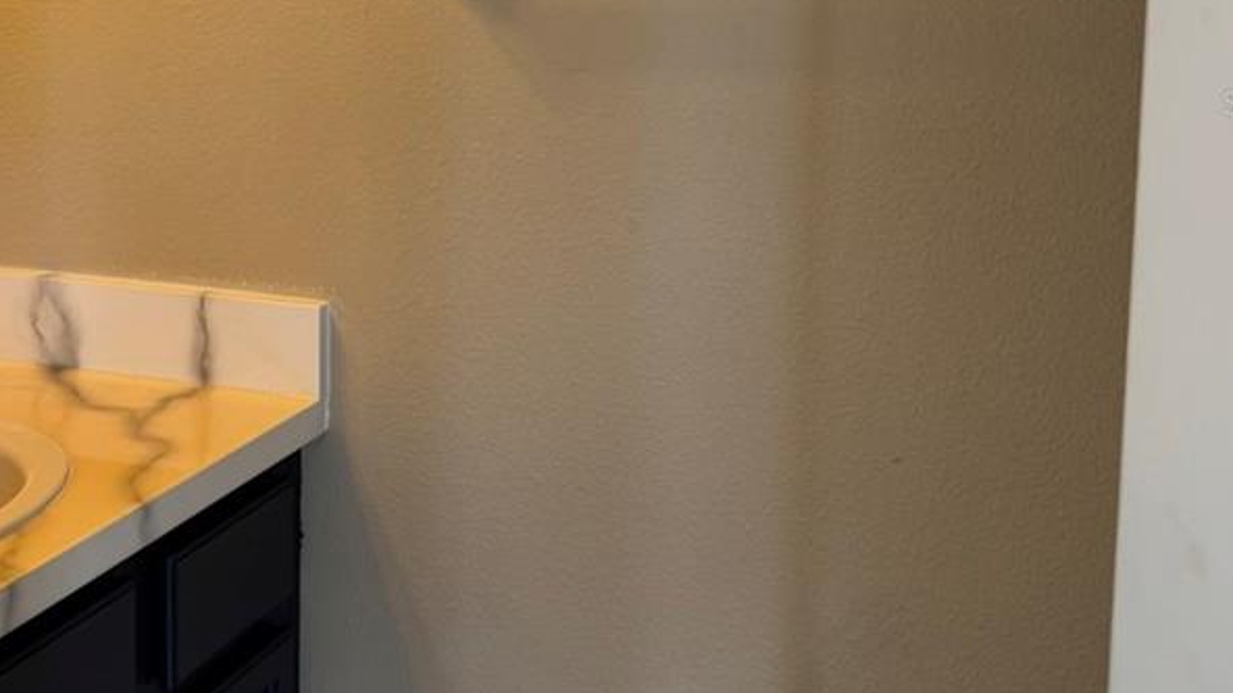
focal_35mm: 53
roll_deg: +2.3
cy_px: 102
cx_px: 433
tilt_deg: -5.6
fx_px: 1733
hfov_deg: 38.8
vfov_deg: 22.2
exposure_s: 1/60
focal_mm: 6.76
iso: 125
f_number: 1.78
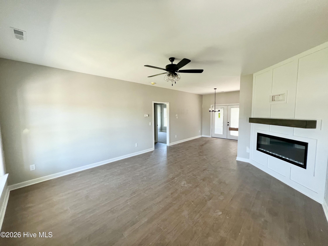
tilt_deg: -4.8
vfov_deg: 89.9
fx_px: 123
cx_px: 164
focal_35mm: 13
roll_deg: +0.8
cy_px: 123
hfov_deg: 106.2
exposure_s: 1/120
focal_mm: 1.57
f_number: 1.8
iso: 160
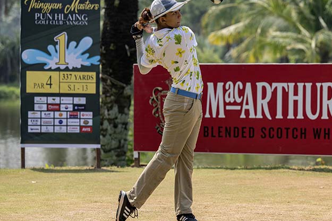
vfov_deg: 7.2
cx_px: 238
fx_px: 1771
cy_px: 92
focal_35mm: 192
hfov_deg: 10.7
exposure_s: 1/3200
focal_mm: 125
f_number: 4
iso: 800
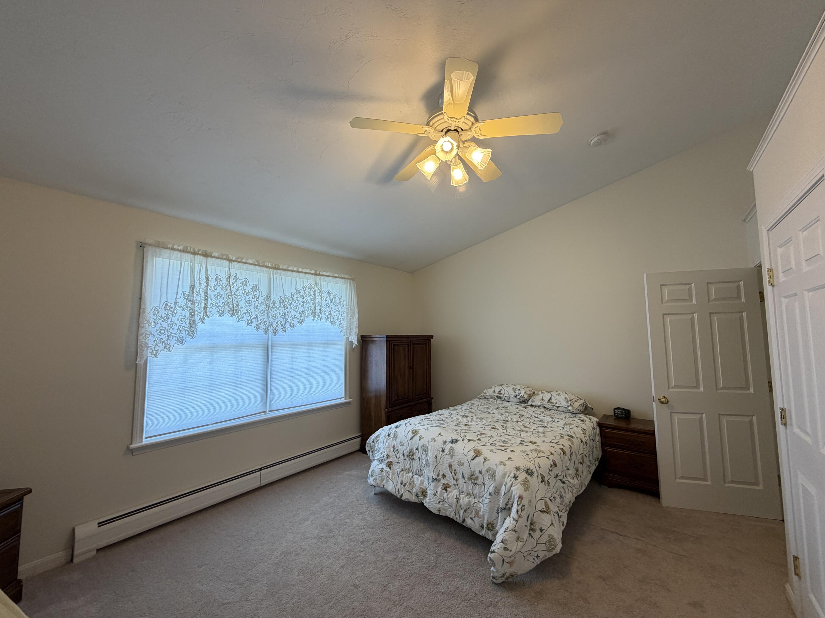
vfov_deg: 85.7
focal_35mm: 14
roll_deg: +0.9
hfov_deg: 102.1
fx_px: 334
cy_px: 309
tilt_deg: +5.5
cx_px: 412
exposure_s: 1/120
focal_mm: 2.22
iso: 125
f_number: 2.2
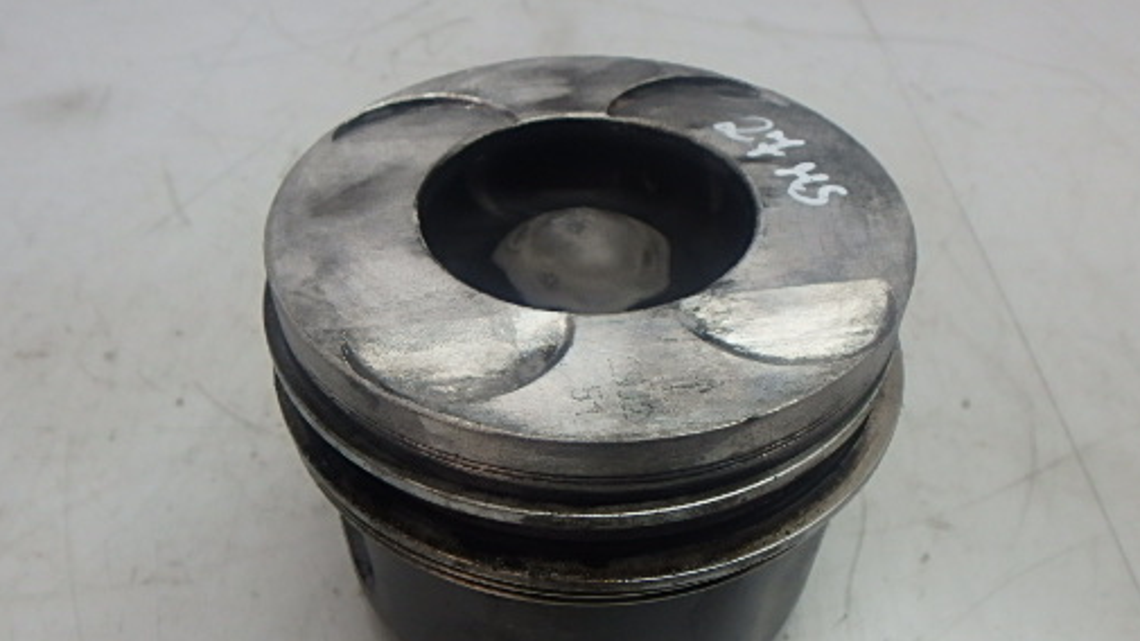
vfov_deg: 39.9
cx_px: 555
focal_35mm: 29
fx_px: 877
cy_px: 395
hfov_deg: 66.1
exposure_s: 1/40
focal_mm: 3.7
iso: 200
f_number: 3.5
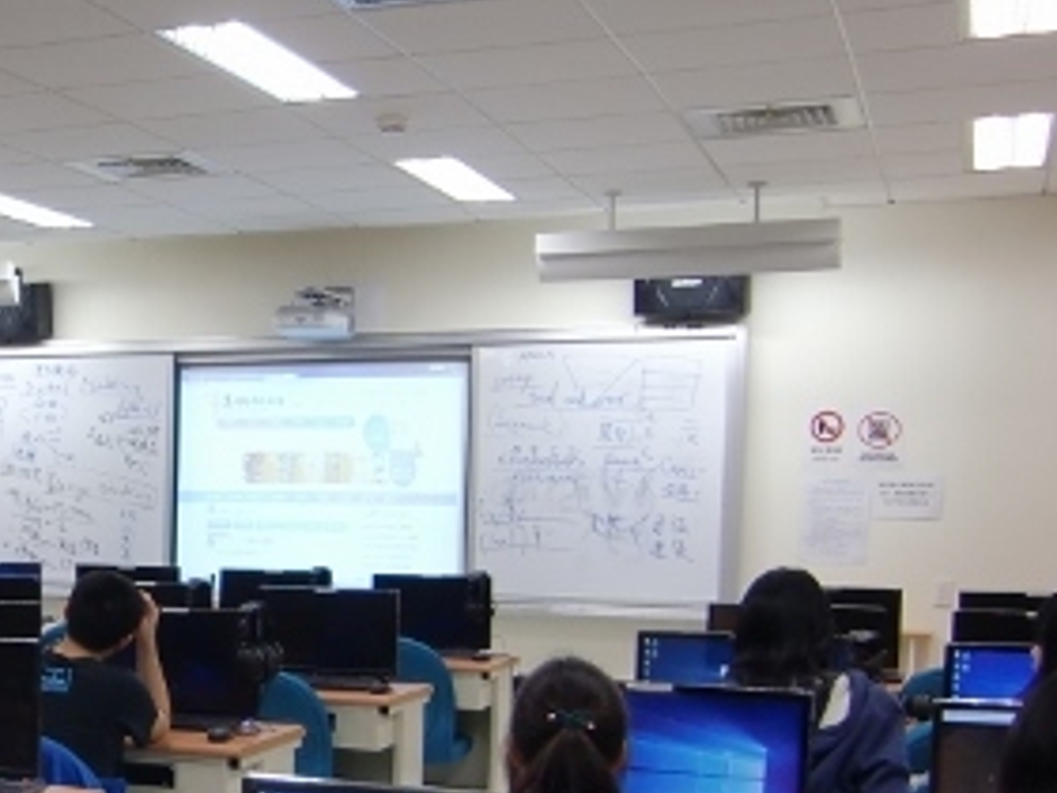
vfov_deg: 22.5
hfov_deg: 27.8
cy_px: 687
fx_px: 1954
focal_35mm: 64
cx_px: -83
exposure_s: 1/60
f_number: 2.6
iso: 125
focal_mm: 4.9
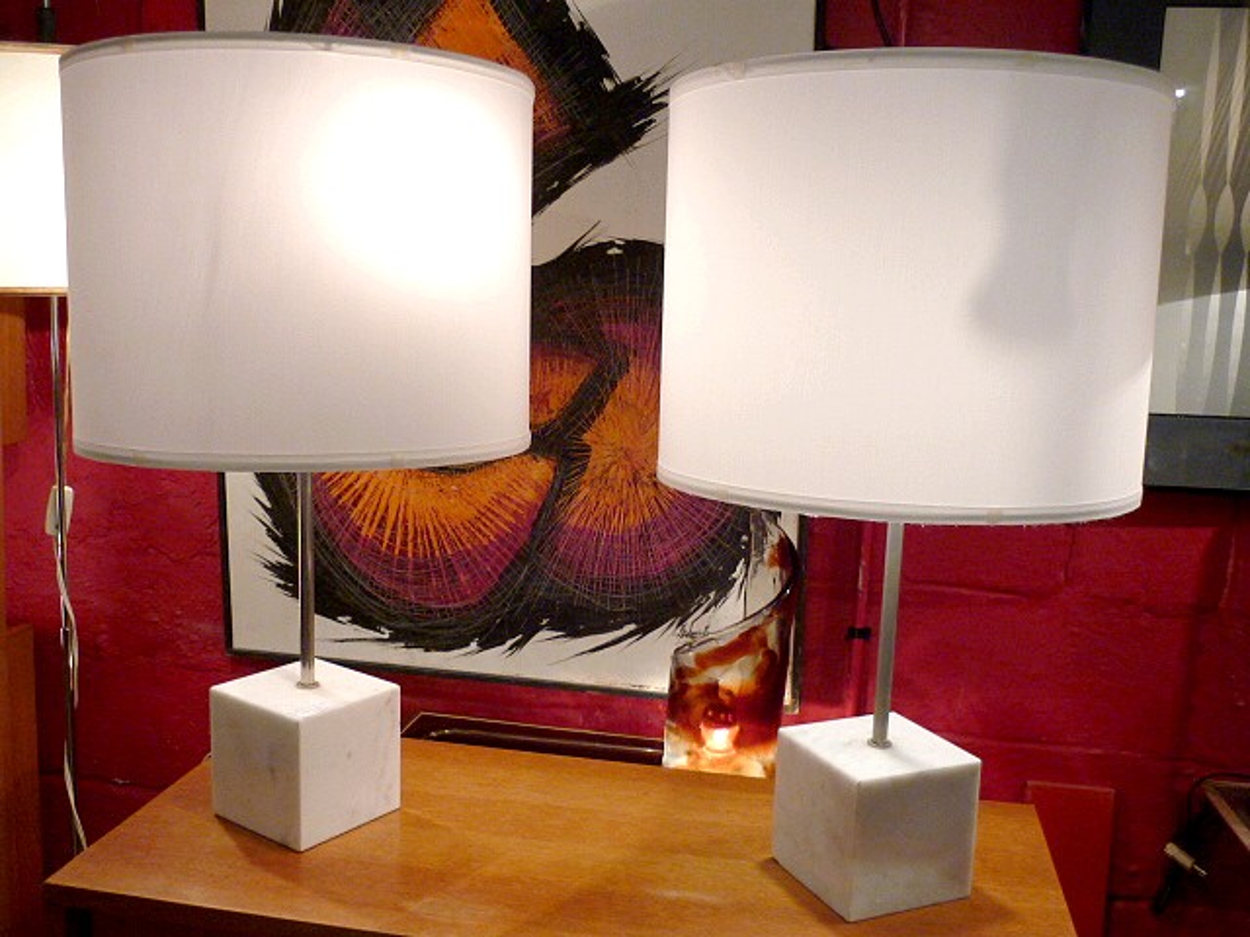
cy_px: 468
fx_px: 1192
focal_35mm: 33
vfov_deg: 42.9
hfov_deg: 55.4
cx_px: 625
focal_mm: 5.5
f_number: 2.8
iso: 200
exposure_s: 1/30
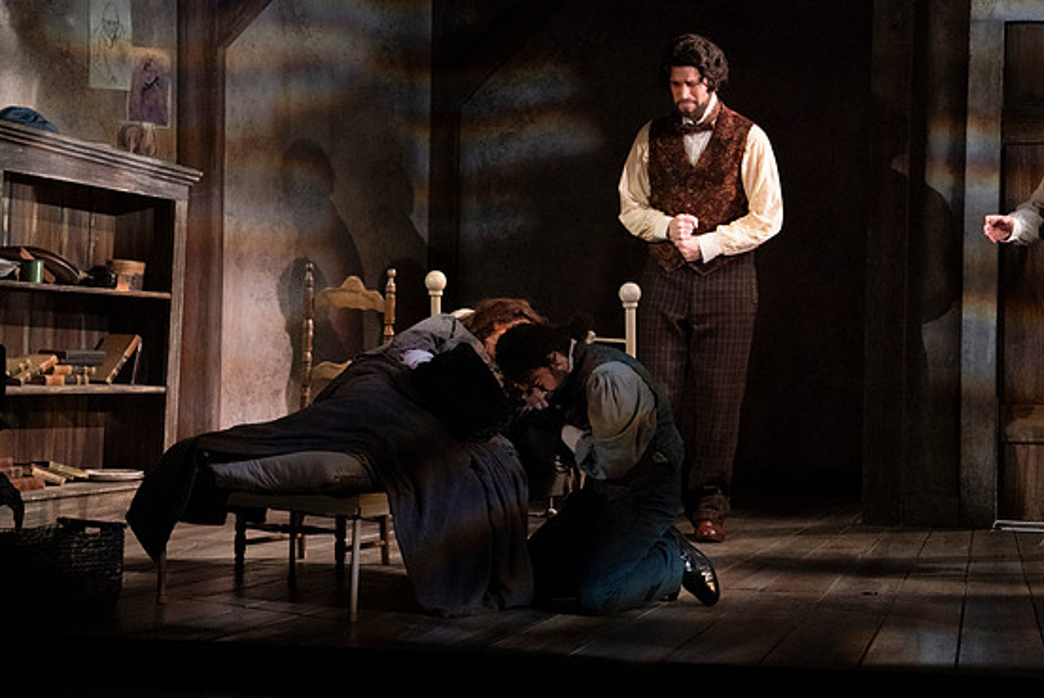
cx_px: 541
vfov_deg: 6.6
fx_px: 6095
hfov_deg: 9.8
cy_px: 334
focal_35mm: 210
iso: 16000
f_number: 8
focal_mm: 200
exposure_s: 1/320
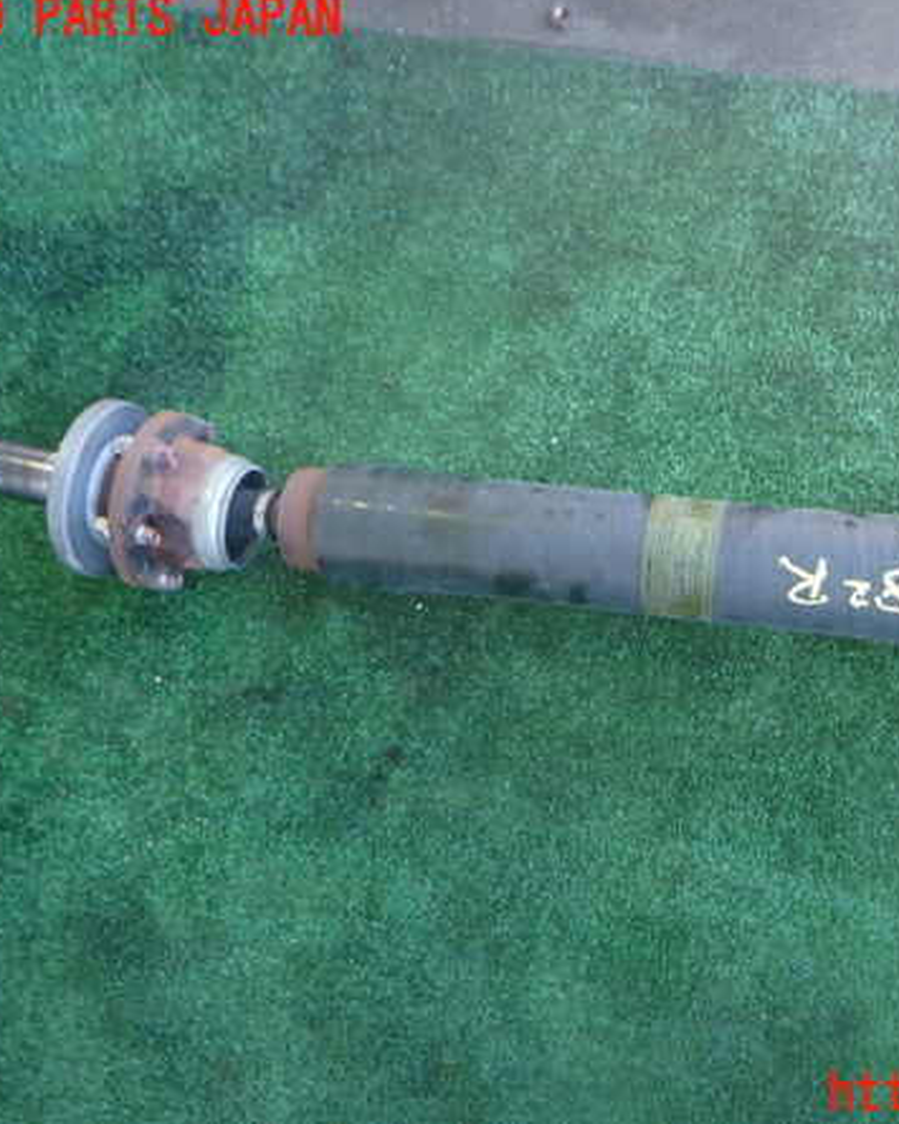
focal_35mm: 33
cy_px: 557
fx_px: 1098
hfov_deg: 43.5
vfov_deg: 54.2
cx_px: 641
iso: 200
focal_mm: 4.5
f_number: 2
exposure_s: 1/80
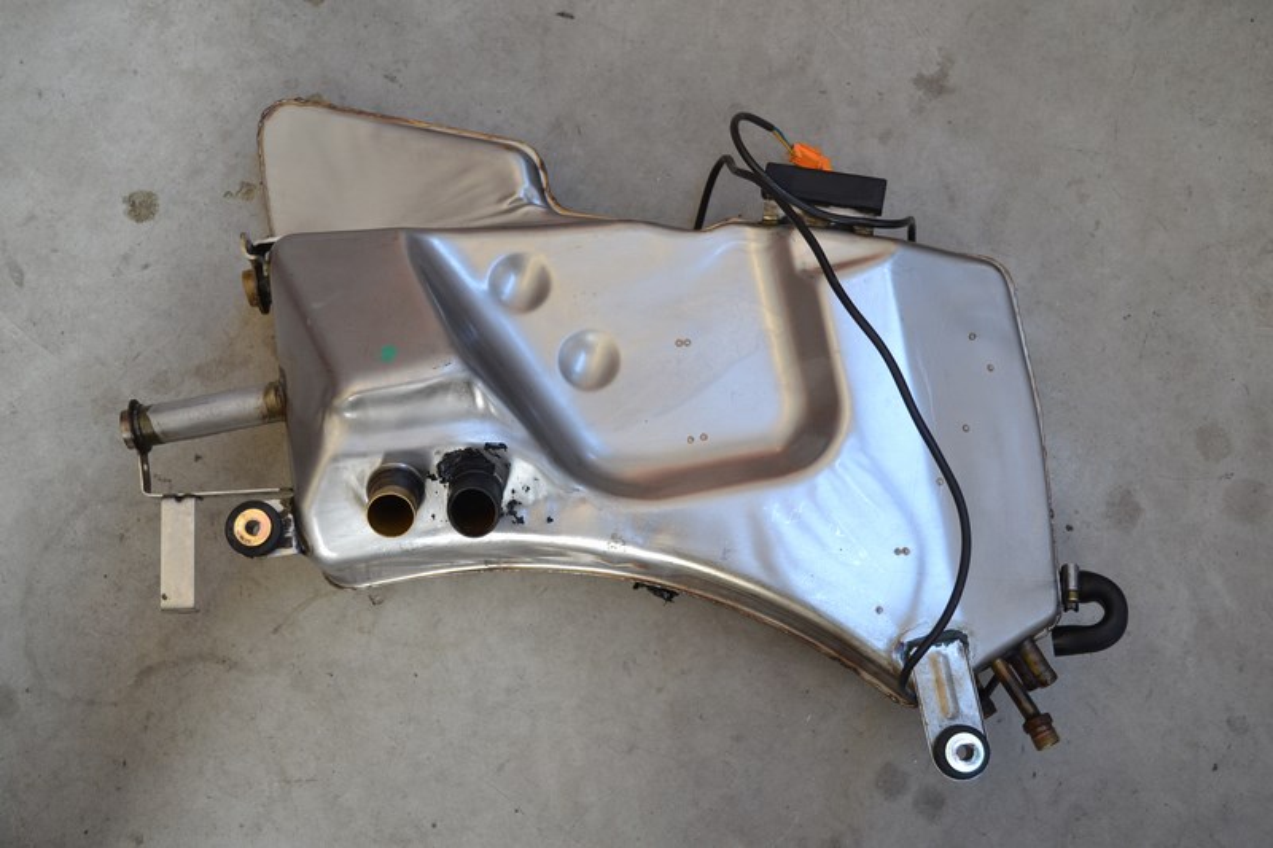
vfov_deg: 31.9
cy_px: 424
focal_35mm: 42
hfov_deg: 46.4
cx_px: 636
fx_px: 1485
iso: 400
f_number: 4.5
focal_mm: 28
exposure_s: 1/30
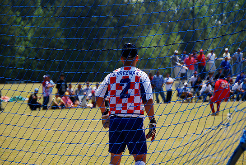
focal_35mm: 168
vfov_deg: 8.2
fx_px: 1146
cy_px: 86
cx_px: 127
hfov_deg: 12.2
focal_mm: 105
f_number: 5.6
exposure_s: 1/400
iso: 100
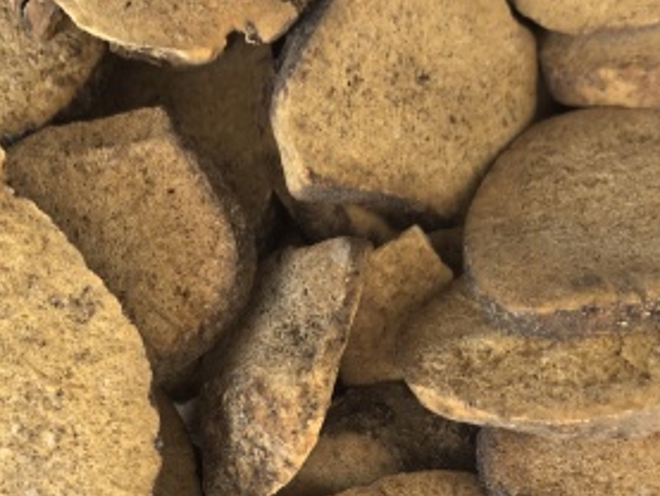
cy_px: 486
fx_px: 1488
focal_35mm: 78
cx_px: 341
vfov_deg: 18.5
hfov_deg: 25.0
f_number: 2
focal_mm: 5.75
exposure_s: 1/50
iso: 160
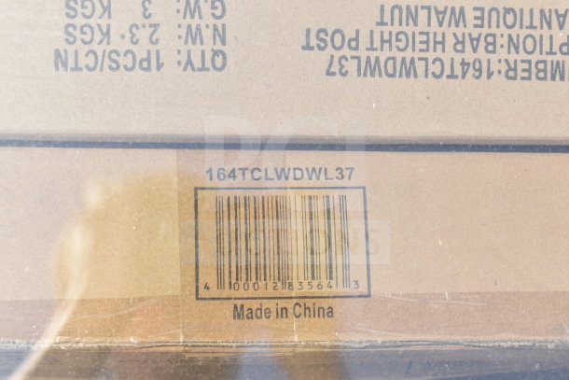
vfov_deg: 16.6
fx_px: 1304
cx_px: 284
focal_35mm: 82
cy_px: 190
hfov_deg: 24.6
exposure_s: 1/250
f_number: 8
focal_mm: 55
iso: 200
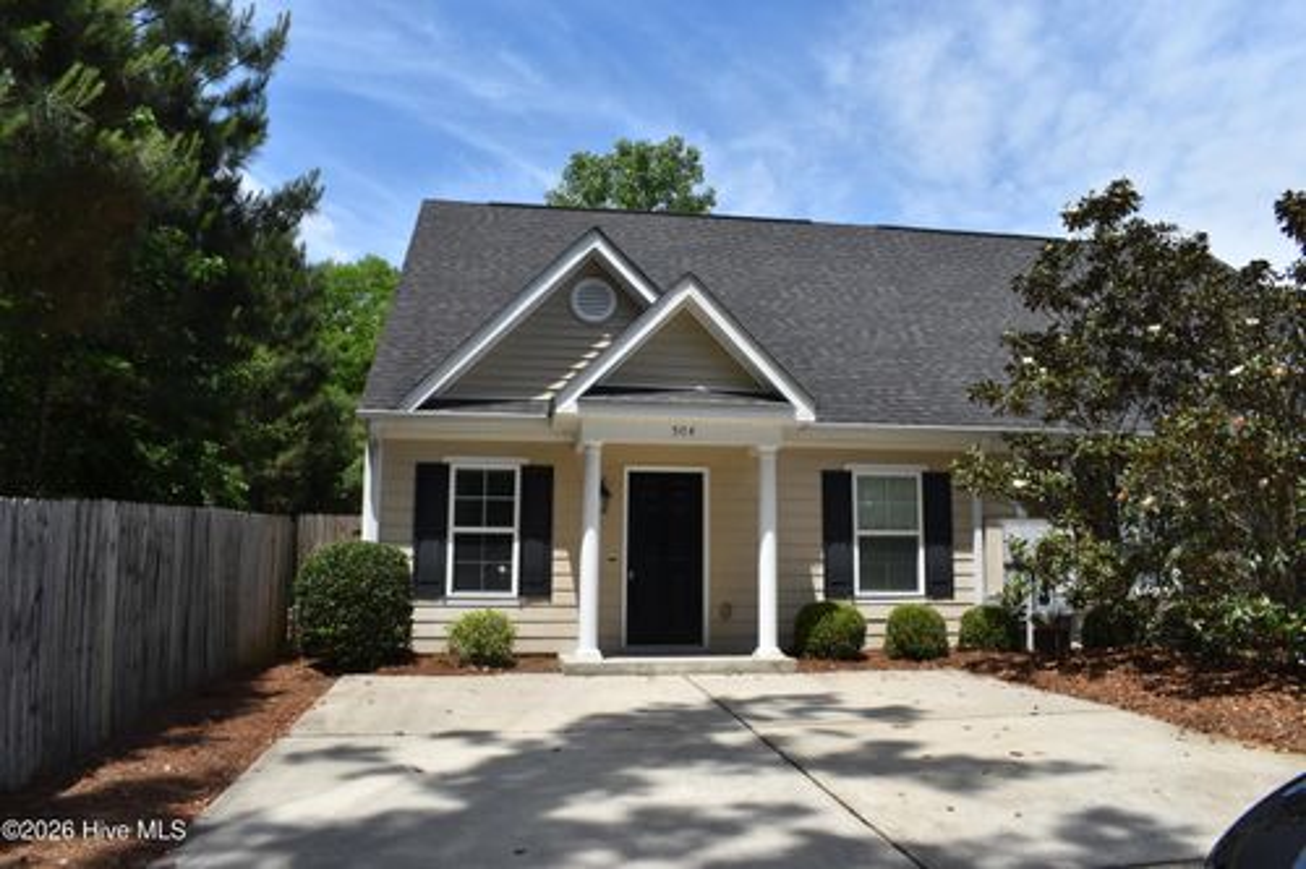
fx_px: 979
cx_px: 653
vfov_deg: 47.9
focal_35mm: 27
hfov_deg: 67.4
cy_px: 434
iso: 100
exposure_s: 1/200
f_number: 10
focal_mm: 18
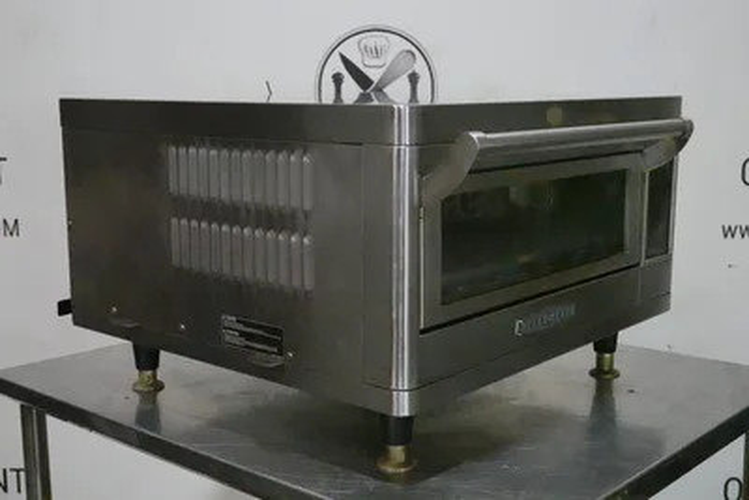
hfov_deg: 42.7
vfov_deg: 29.3
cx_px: 374
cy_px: 250
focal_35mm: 46
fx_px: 957
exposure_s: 1/320
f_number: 4
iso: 6400
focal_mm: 17.19
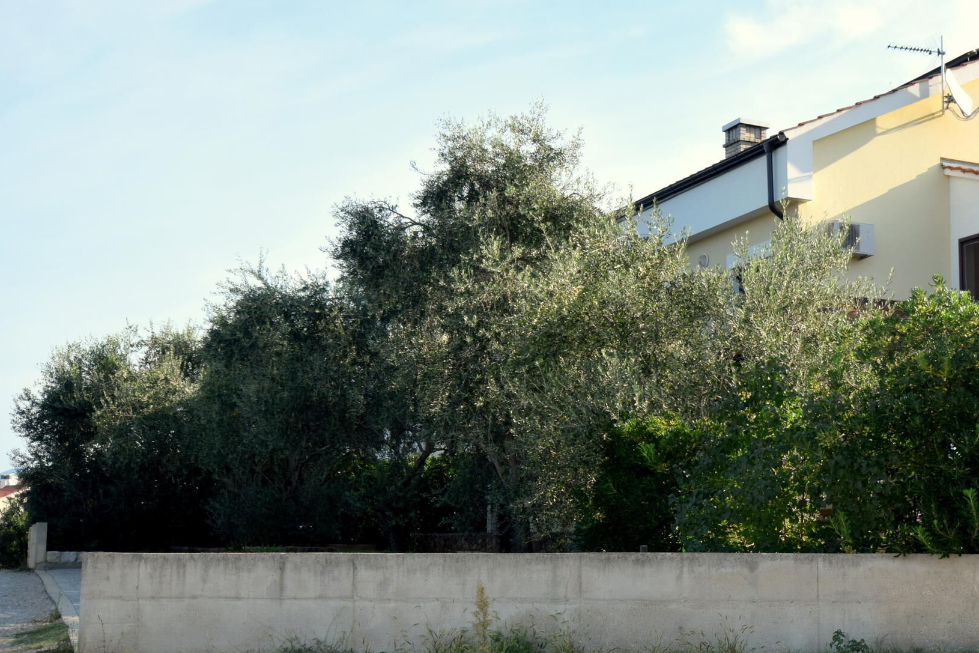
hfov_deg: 37.0
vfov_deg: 25.5
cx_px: 679
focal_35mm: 53
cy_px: 344
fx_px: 1441
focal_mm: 24
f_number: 8
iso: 200
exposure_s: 1/250
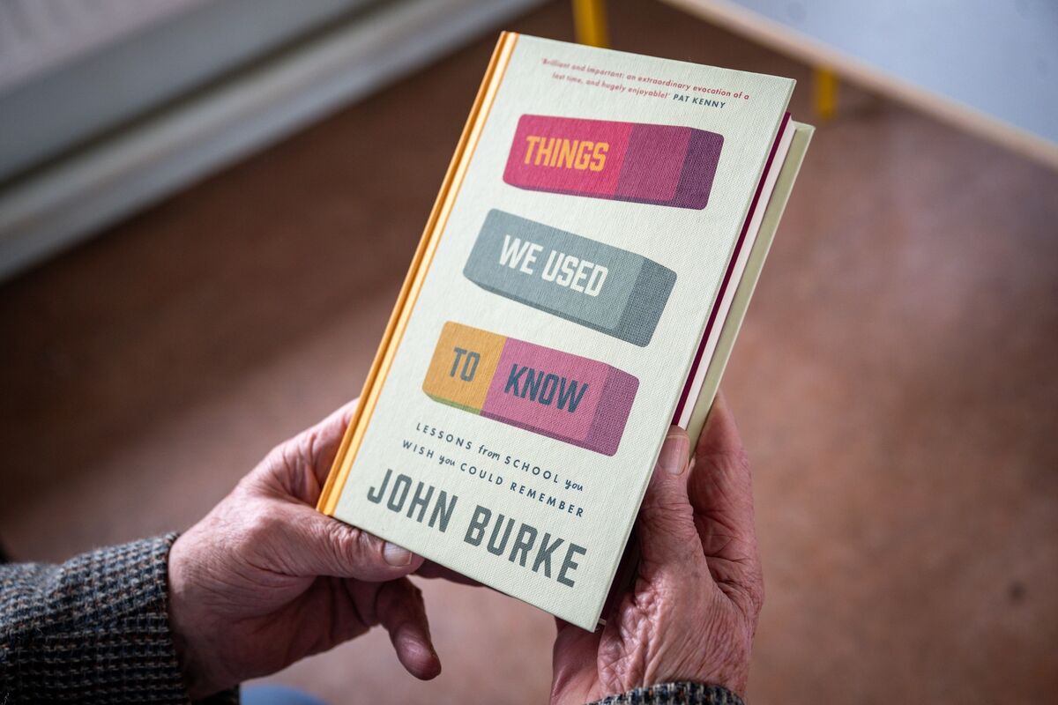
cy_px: 352
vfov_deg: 31.2
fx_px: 1264
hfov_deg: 45.4
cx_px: 529
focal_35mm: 43
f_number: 4
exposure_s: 1/200
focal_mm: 43
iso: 800
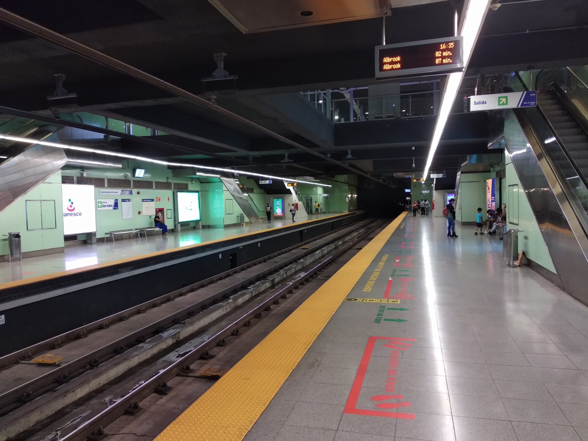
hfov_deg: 67.3
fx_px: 442
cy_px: 220
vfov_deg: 53.1
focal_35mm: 26
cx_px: 294
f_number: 2.2
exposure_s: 1/33
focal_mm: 3.81
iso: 800
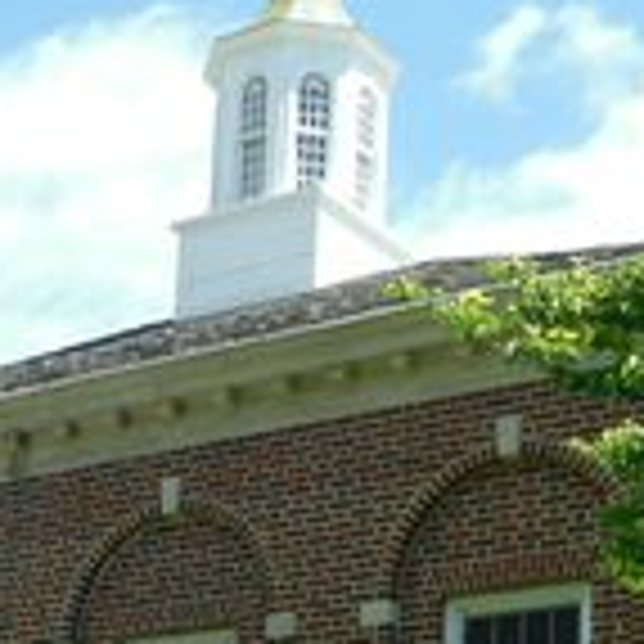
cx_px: 234
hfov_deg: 17.2
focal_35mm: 101
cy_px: 630
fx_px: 2126
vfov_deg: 16.9
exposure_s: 1/66
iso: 80
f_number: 8.1
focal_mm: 6
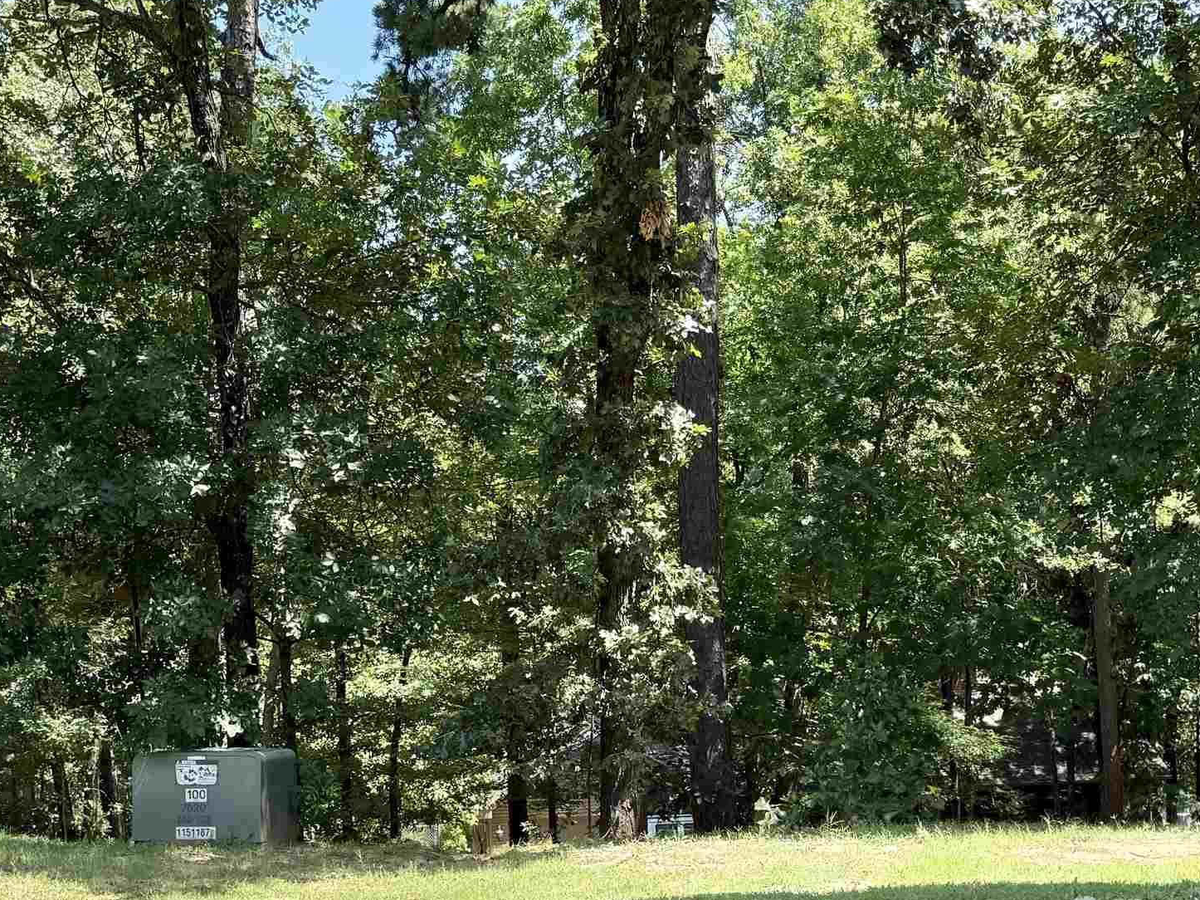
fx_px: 1768
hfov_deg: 37.5
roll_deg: +1.1
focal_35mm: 51
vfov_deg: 28.2
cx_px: 539
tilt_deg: -3.7
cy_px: 666
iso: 80
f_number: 1.78
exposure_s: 1/1018
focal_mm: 6.76
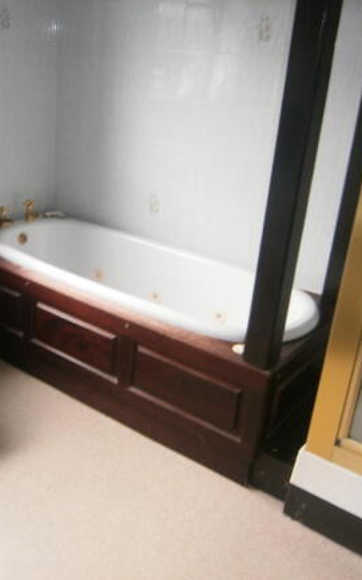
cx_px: 82
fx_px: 584
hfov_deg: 33.6
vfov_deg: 52.8
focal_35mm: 37
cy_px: 291
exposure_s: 1/30
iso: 125
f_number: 2.8
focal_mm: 4.7
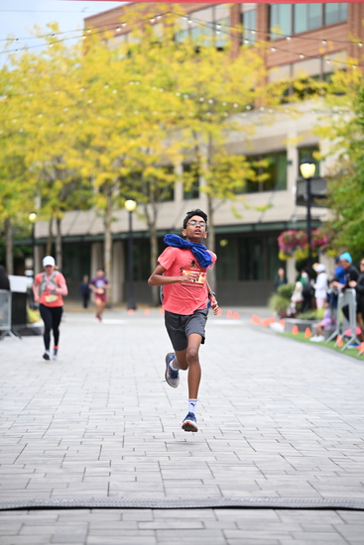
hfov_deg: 10.6
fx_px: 1970
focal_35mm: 130
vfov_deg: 15.8
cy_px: 272
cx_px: 182
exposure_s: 1/2000
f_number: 2.8
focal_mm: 130
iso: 640
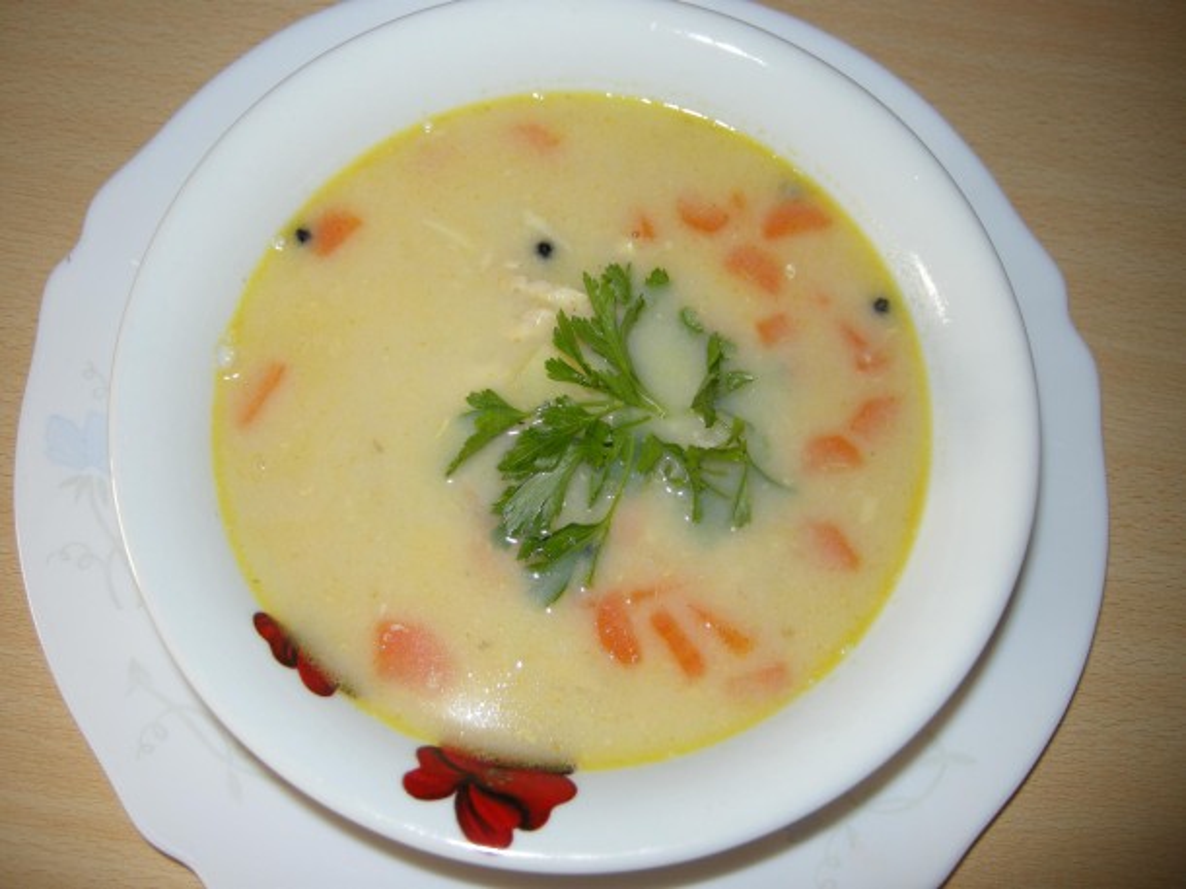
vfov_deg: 40.7
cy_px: 444
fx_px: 1199
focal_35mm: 35
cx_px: 593
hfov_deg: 52.6
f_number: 2.7
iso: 64
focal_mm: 7.5
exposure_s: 1/30
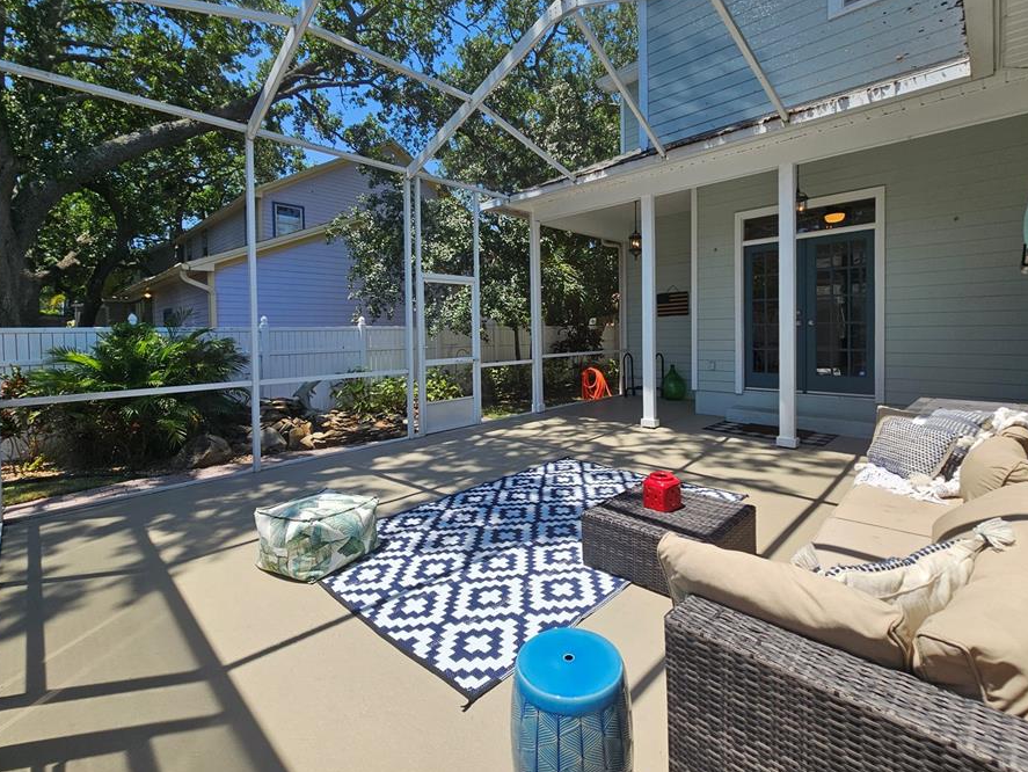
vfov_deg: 81.5
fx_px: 446
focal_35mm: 15
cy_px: 341
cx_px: 520
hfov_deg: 98.1
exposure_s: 1/978
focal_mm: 2.2
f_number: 2.2
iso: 50
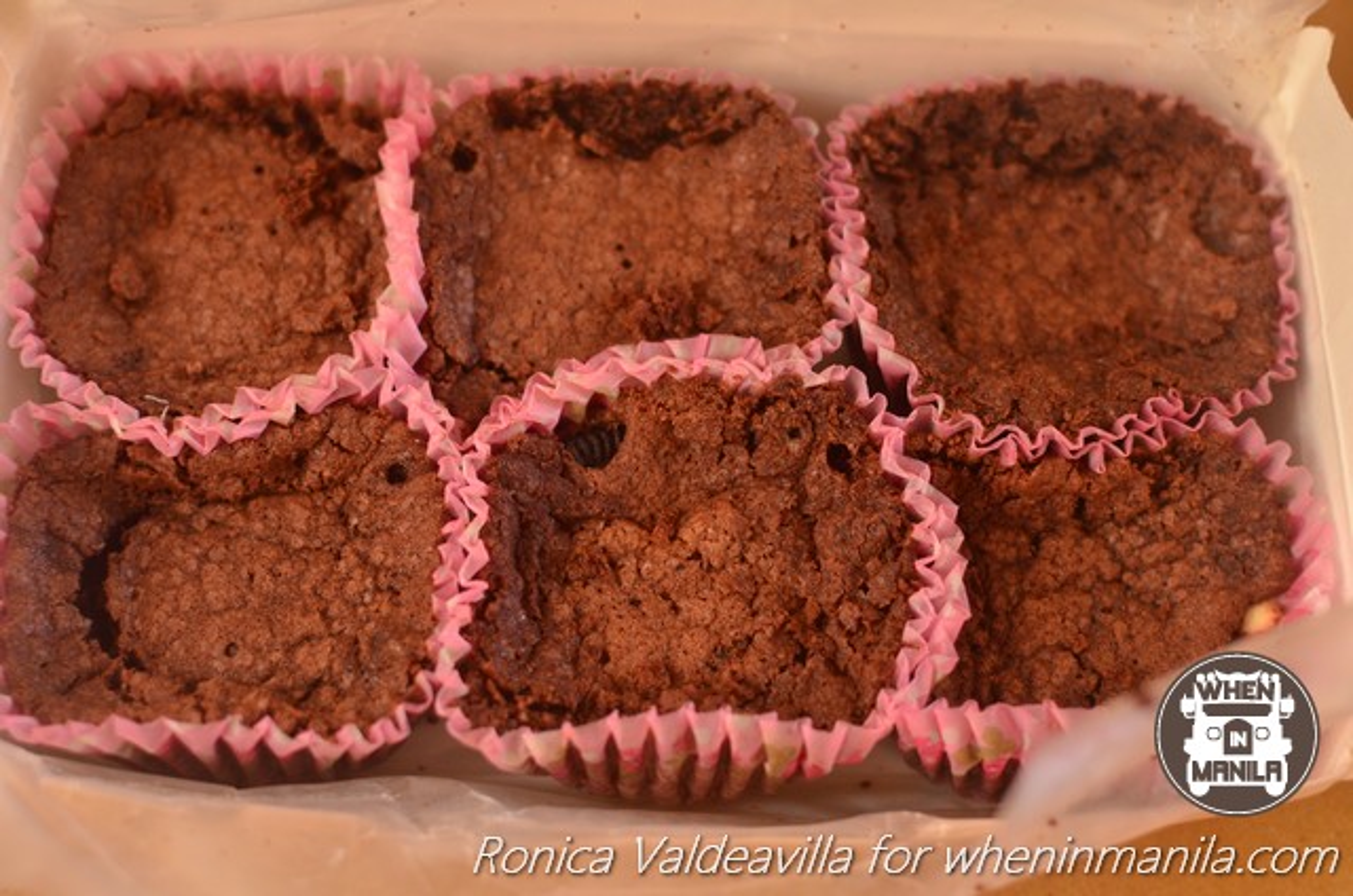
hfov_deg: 37.9
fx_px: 1969
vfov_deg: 25.6
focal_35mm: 52
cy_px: 448
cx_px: 676
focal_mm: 35
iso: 500
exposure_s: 1/100
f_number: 2.8
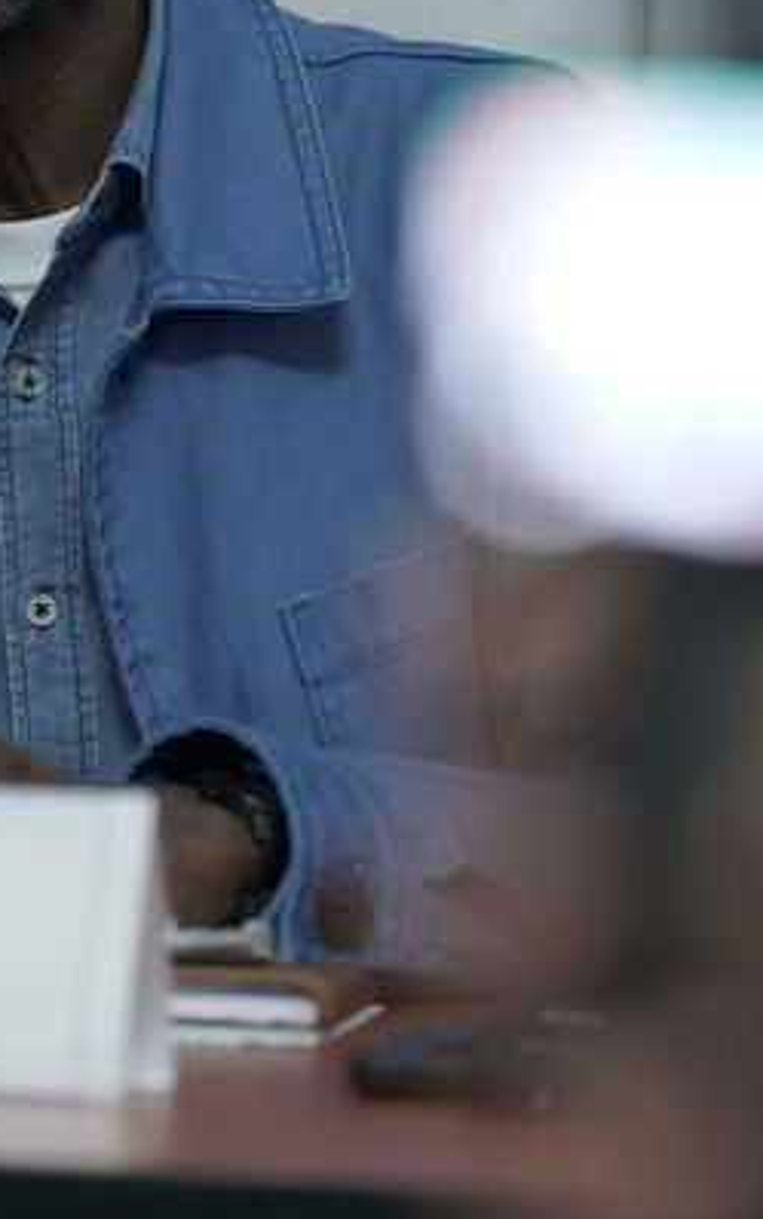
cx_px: 129
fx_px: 8112
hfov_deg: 5.4
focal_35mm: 244
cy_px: 193
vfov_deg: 8.6
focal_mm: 93
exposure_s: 1/200
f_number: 2.8
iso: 3200
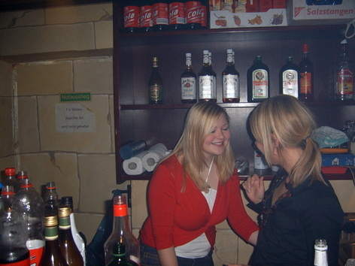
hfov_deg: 52.6
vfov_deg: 40.7
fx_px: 359
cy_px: 133
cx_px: 178
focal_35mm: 35
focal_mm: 5.8
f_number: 2.8
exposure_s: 1/30
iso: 100
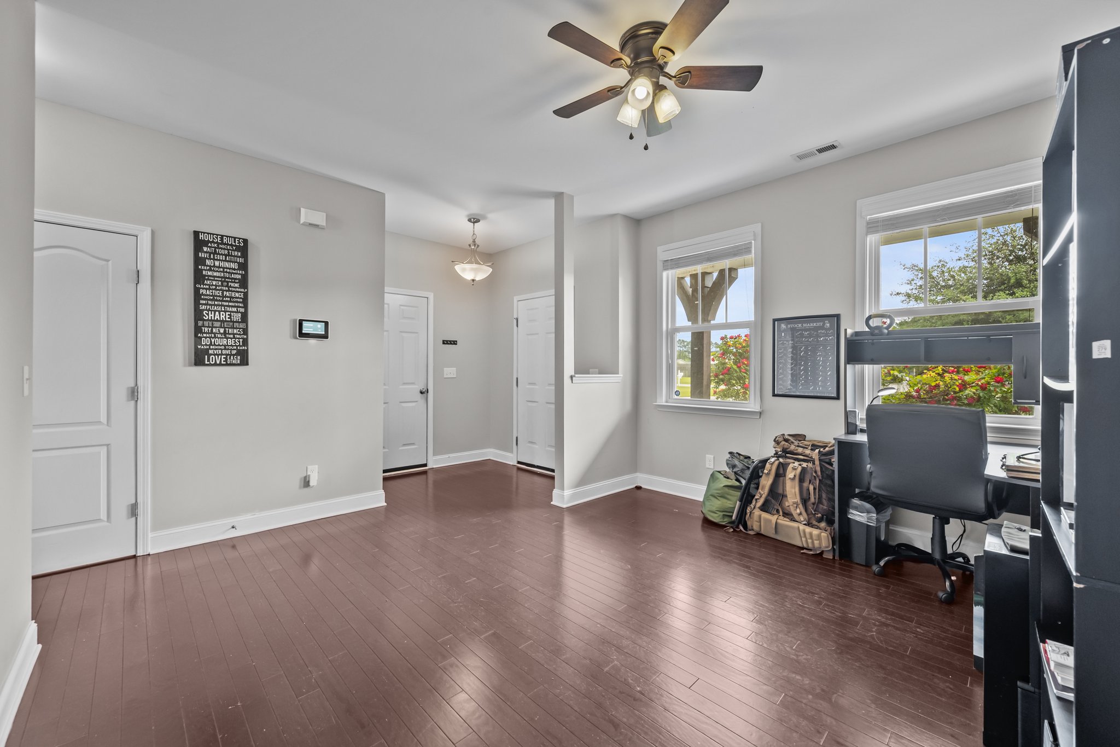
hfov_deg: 104.3
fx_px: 435
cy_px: 374
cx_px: 560
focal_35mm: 14
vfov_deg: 81.2
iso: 640
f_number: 7.1
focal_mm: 14
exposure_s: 1/6
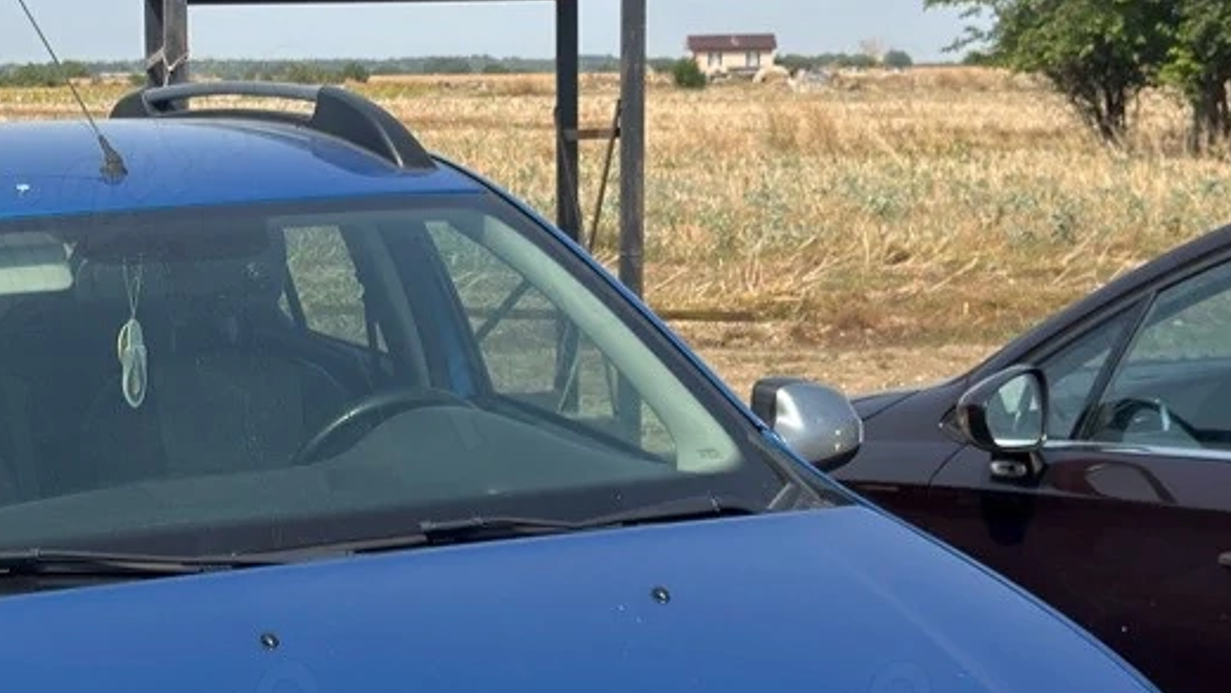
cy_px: 326
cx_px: 223
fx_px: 2645
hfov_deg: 25.7
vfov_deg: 14.9
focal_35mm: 81
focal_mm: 6.76
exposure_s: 1/4098
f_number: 1.78
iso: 64
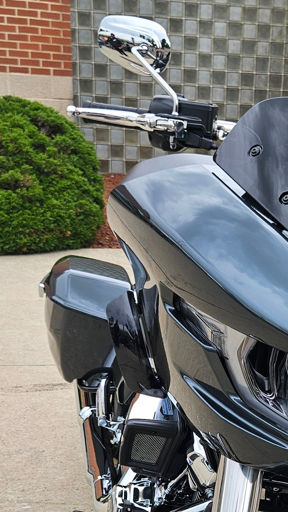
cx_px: 266
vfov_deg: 32.9
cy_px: 443
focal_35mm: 61
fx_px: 828
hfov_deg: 19.3
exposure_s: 1/208
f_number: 1.8
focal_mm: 5.4
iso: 25
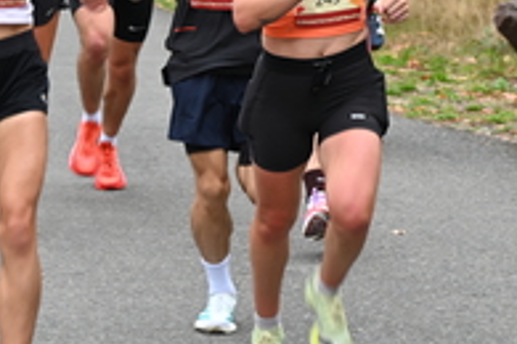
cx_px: 384
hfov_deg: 7.9
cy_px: -62
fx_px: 3719
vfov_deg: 5.3
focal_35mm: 259
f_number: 6.3
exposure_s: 1/125
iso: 560
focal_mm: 92
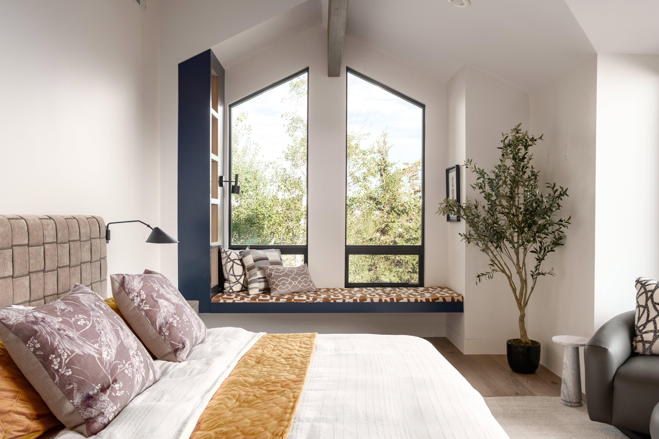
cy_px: 220
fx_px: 531
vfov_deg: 45.0
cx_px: 330
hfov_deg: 63.7
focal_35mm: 29
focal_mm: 19.1
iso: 400
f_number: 6.4
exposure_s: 1/250
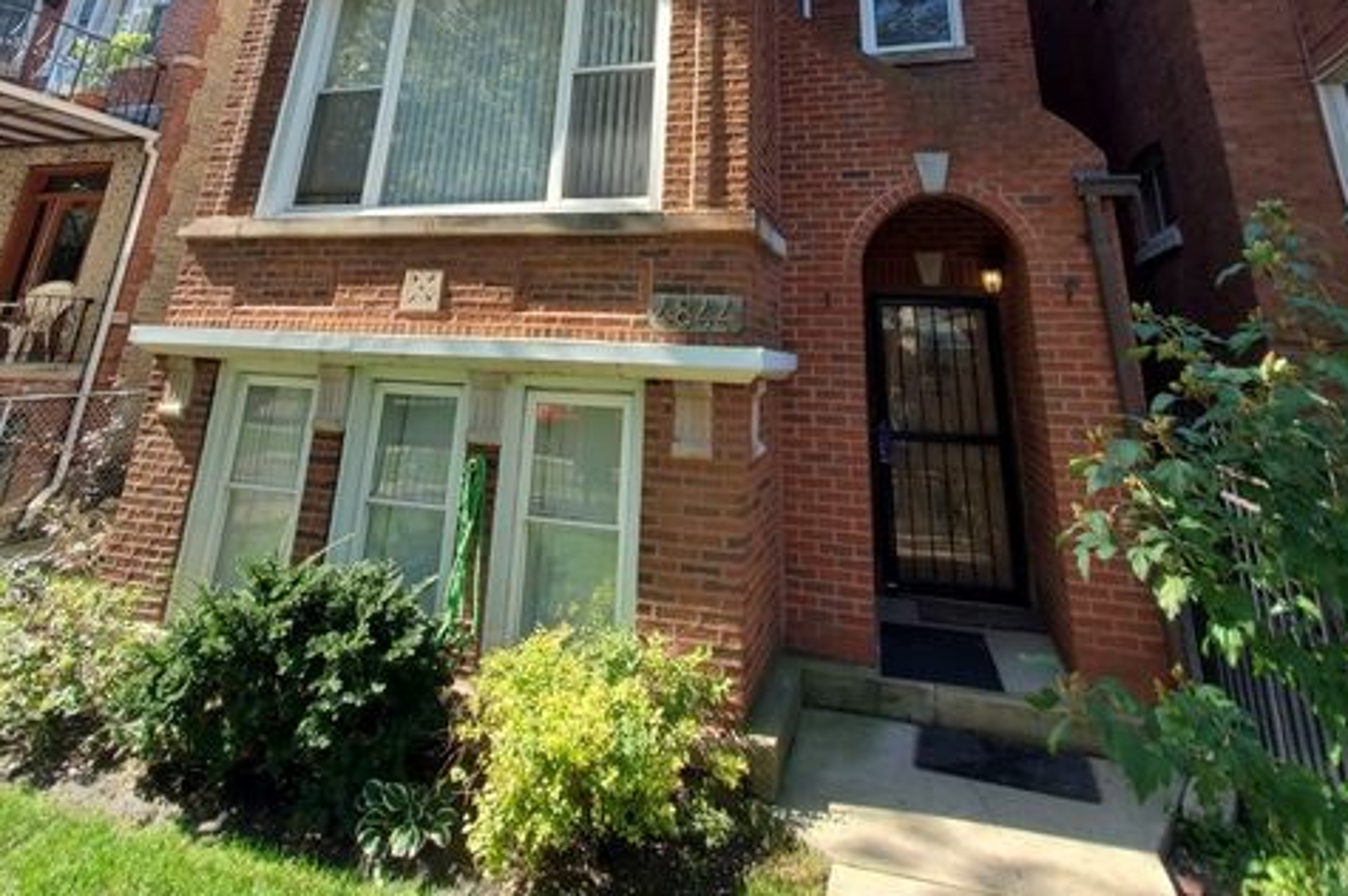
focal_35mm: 19
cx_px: 690
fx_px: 711
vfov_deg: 55.0
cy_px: 72
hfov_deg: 86.9
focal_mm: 1.8
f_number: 2.2
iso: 50
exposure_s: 1/336
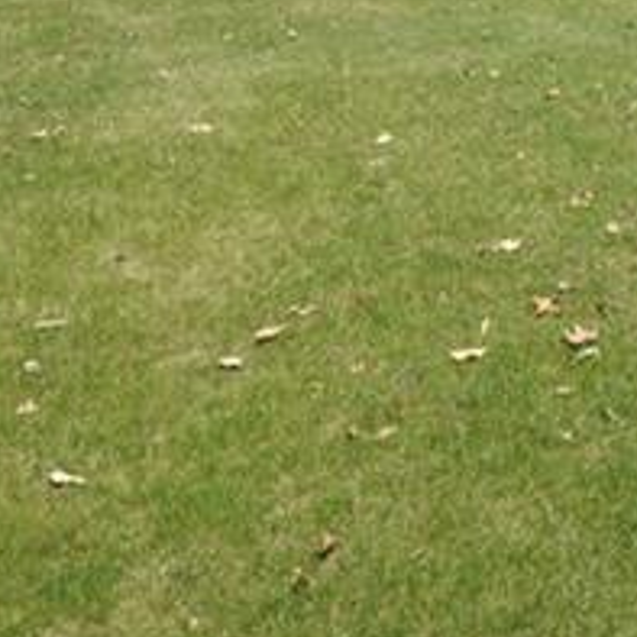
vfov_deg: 18.7
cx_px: 740
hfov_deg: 19.6
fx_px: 1749
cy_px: -260
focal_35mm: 84
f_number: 8
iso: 100
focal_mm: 19
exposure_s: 1/200
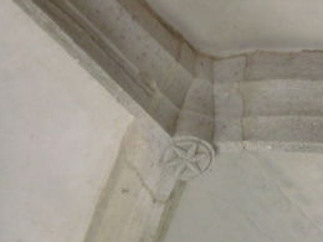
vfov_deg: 8.6
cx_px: 190
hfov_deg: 11.5
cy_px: 156
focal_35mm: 172
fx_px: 1605
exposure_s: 1/30
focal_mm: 18.6
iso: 400
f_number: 5.9
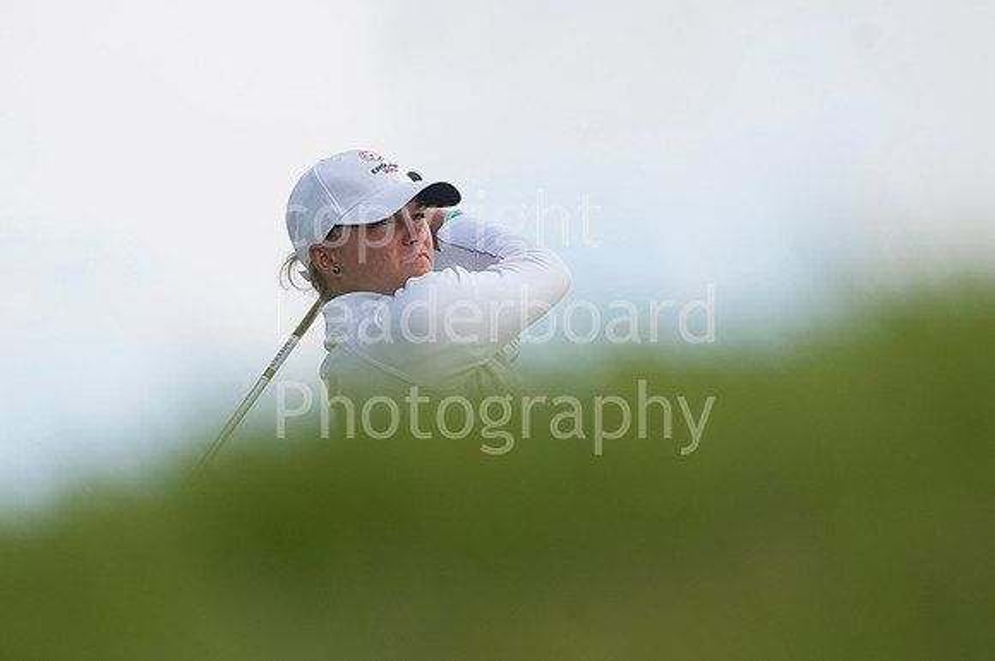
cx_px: 498
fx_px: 8280
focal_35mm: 300
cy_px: 330
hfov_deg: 6.9
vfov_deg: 4.6
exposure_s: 1/2000
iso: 200
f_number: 5.6
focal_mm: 300
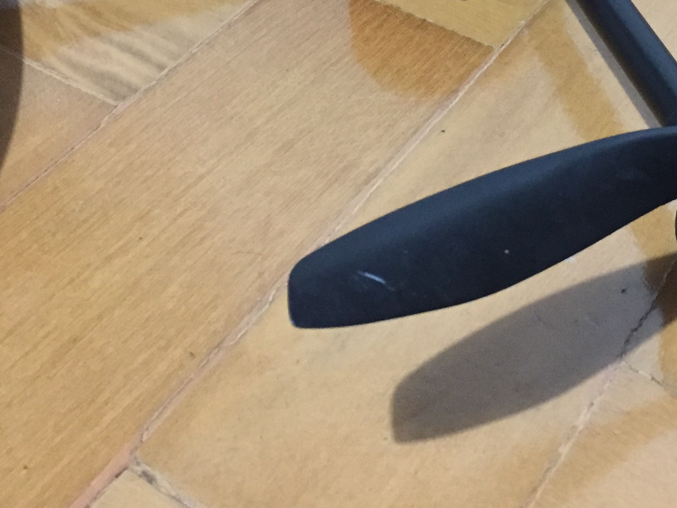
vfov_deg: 22.2
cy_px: -32
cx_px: 486
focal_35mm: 63
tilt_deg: -37.4
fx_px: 1232
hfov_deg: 30.3
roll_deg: -2.0
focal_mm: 4.15
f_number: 2.2
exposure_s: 1/15
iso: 320
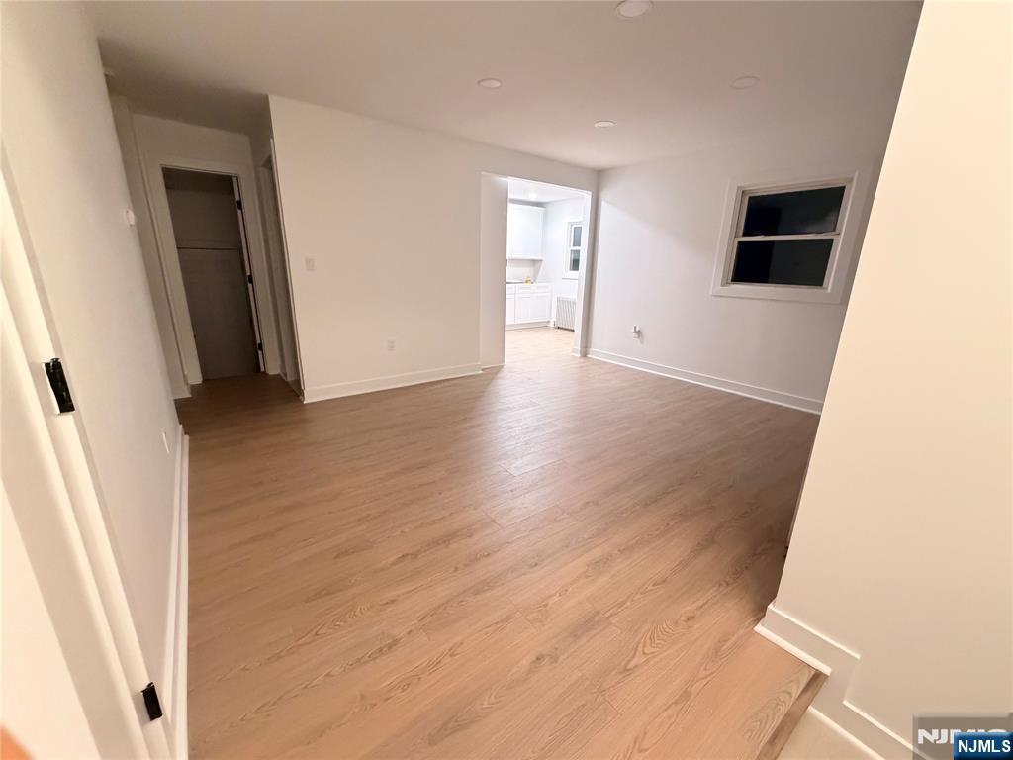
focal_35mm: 14
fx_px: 410
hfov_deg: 102.1
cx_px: 506
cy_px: 380
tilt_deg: -15.9
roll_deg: -0.9
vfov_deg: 85.7
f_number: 2.2
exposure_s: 1/60
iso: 1000
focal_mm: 2.22
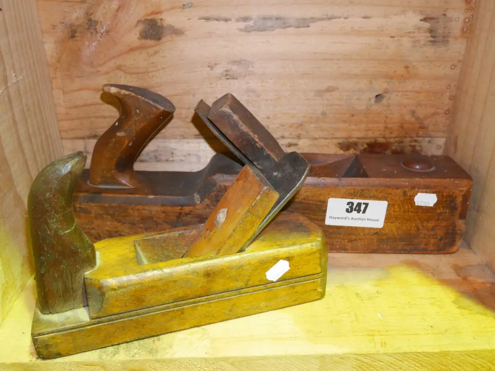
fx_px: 429
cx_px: 248
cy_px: 186
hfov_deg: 59.9
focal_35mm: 30
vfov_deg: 46.8
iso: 3200
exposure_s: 1/60
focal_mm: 15
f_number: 4
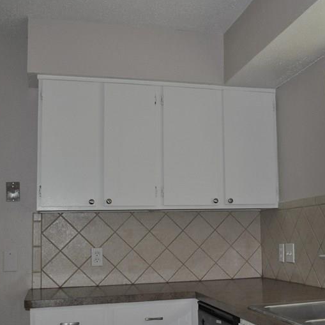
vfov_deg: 34.6
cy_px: 183
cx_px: 246
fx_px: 520
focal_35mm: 49
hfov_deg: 33.9
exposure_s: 1/60
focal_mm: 18
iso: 800
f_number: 3.5
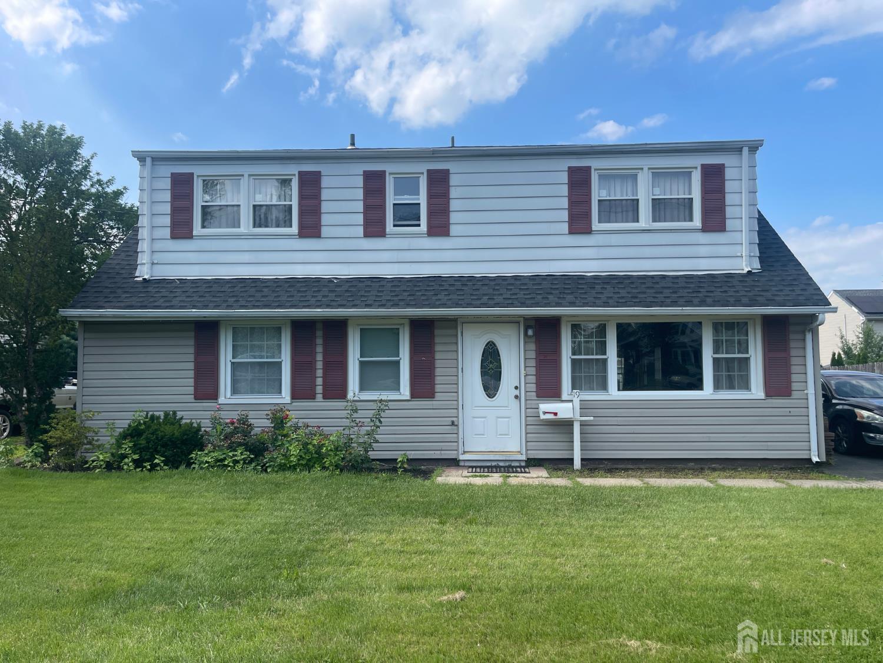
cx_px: 442
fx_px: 638
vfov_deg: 54.9
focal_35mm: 25
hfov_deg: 69.4
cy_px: 332
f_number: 1.6
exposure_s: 1/2123
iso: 32
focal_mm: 5.1
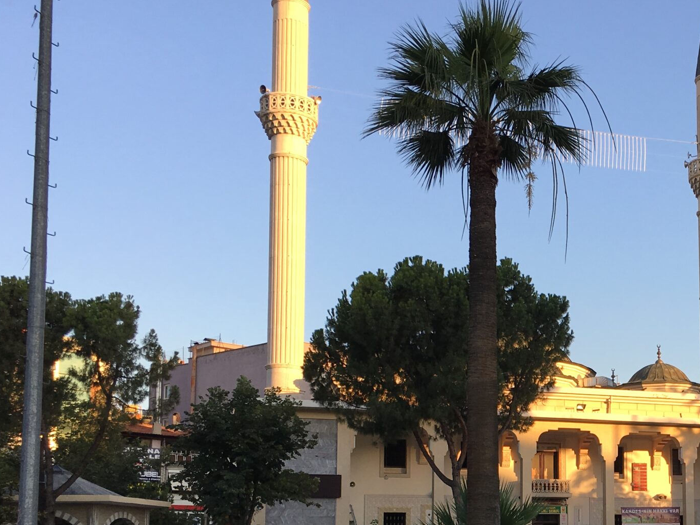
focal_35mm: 54
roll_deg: +0.9
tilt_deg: +6.5
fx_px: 1092
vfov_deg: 26.3
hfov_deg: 33.6
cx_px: 632
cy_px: 447
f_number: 2.2
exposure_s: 1/339
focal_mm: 4.15
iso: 25
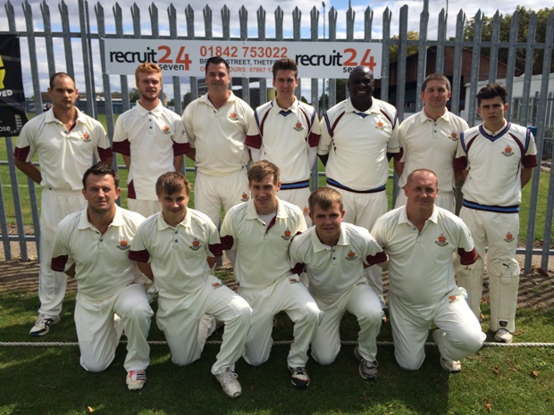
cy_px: 208
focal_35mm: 30
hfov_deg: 60.0
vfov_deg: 46.8
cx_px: 277
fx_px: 480
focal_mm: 4.12
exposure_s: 1/2740
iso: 40
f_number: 2.2
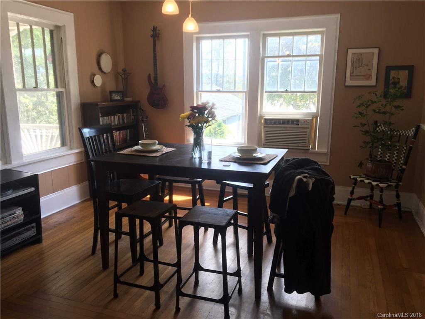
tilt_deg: -11.7
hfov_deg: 61.7
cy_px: 160
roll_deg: -0.1
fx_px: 356
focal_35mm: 29
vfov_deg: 48.2
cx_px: 212
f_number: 2.2
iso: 25
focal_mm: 4.15
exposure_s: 1/60
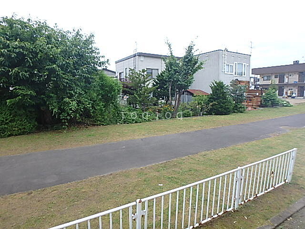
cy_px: 114
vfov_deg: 63.4
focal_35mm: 21
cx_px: 152
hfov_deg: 79.0
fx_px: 185
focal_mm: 3.7
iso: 125
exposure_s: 1/250
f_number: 3.5
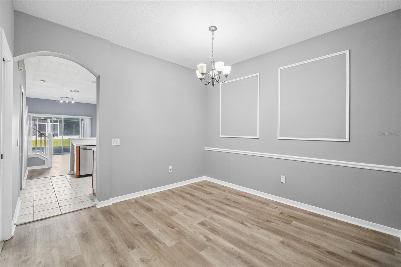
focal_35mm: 15
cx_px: 200
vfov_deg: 77.3
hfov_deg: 100.4
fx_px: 167
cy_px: 134
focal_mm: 10
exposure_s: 1/30
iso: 1600
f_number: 8
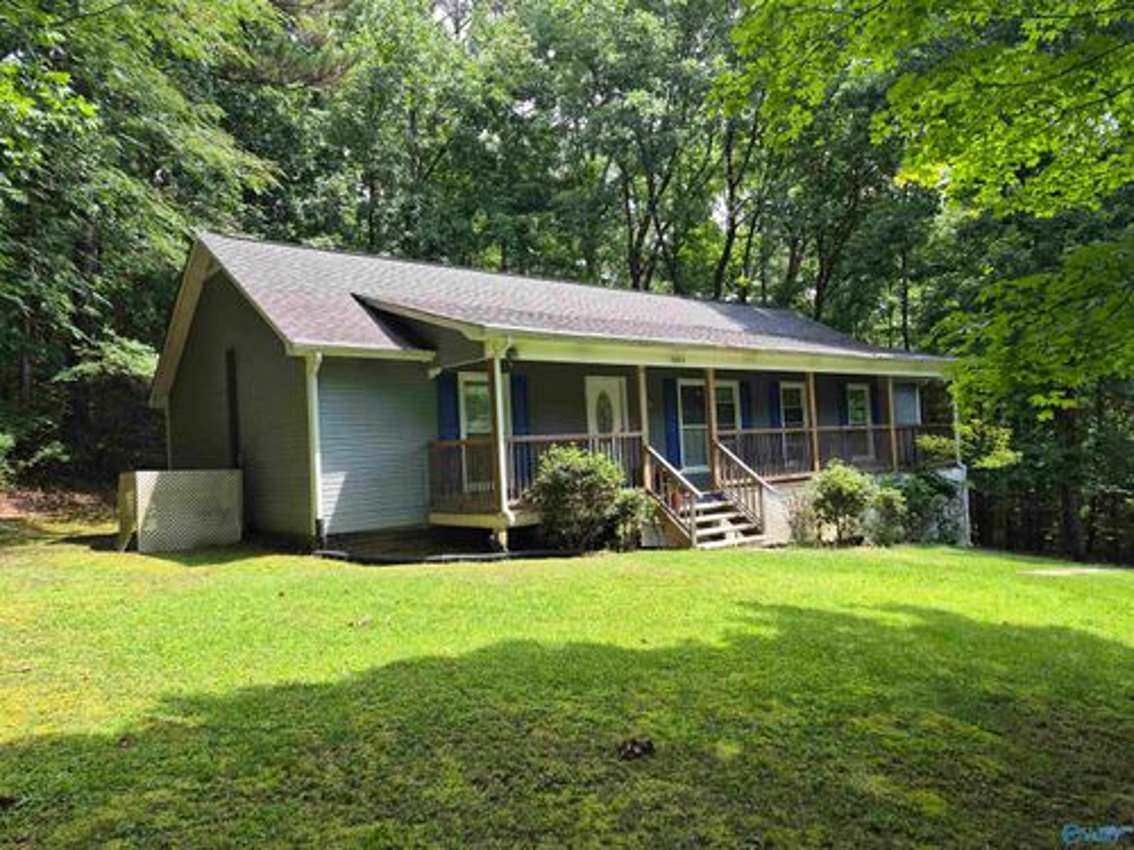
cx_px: 567
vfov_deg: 58.9
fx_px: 753
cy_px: 425
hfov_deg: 73.9
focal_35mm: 23
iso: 80
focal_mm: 5.4
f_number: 1.8
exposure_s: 1/928
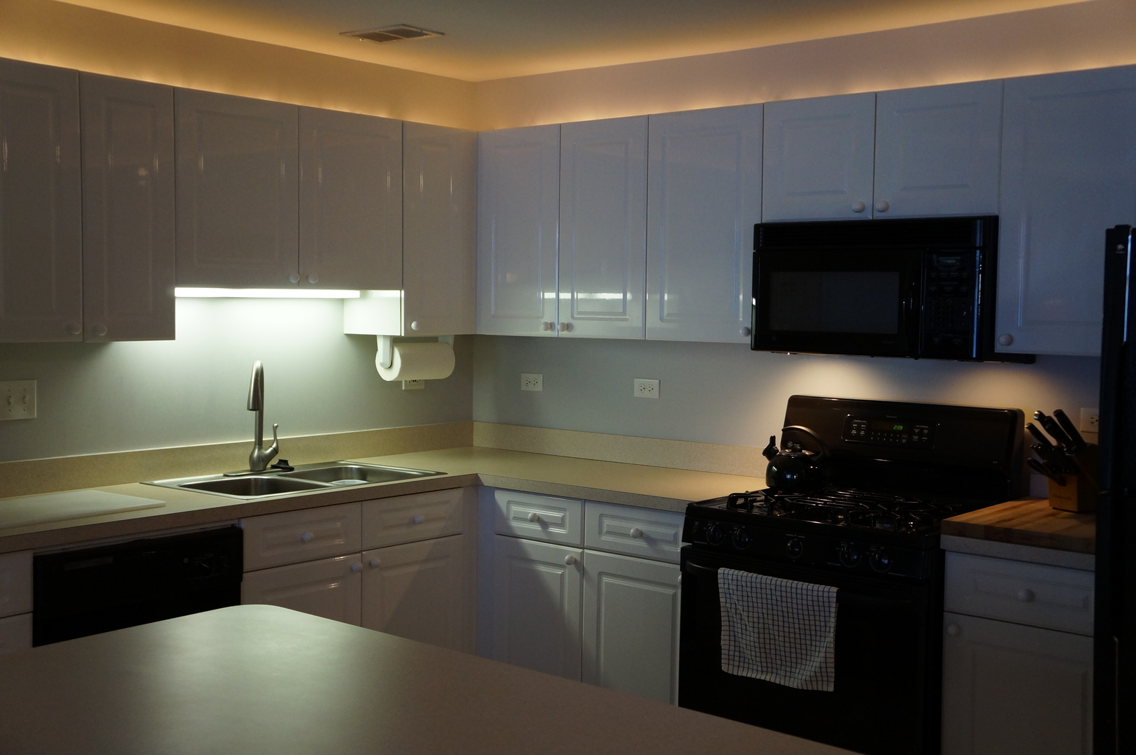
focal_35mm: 42
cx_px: 568
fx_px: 1324
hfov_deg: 46.4
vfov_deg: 31.8
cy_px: 378
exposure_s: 1/60
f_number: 4
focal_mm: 28
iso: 1000
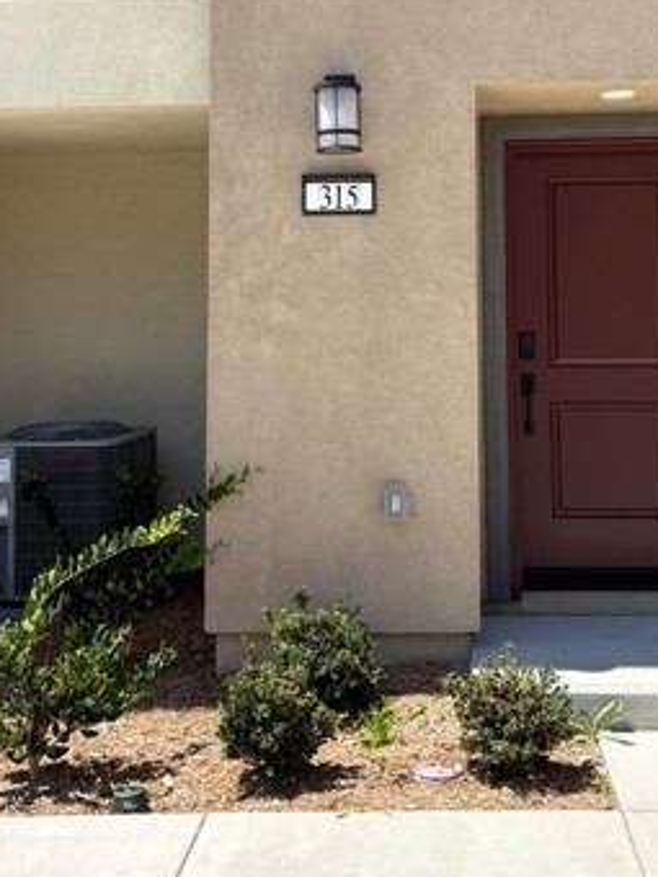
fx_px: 1242
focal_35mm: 49
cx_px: 426
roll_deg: +0.2
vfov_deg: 38.1
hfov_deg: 29.5
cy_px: 235
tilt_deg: +5.1
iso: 50
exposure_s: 1/1901
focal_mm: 5.96
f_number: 1.6
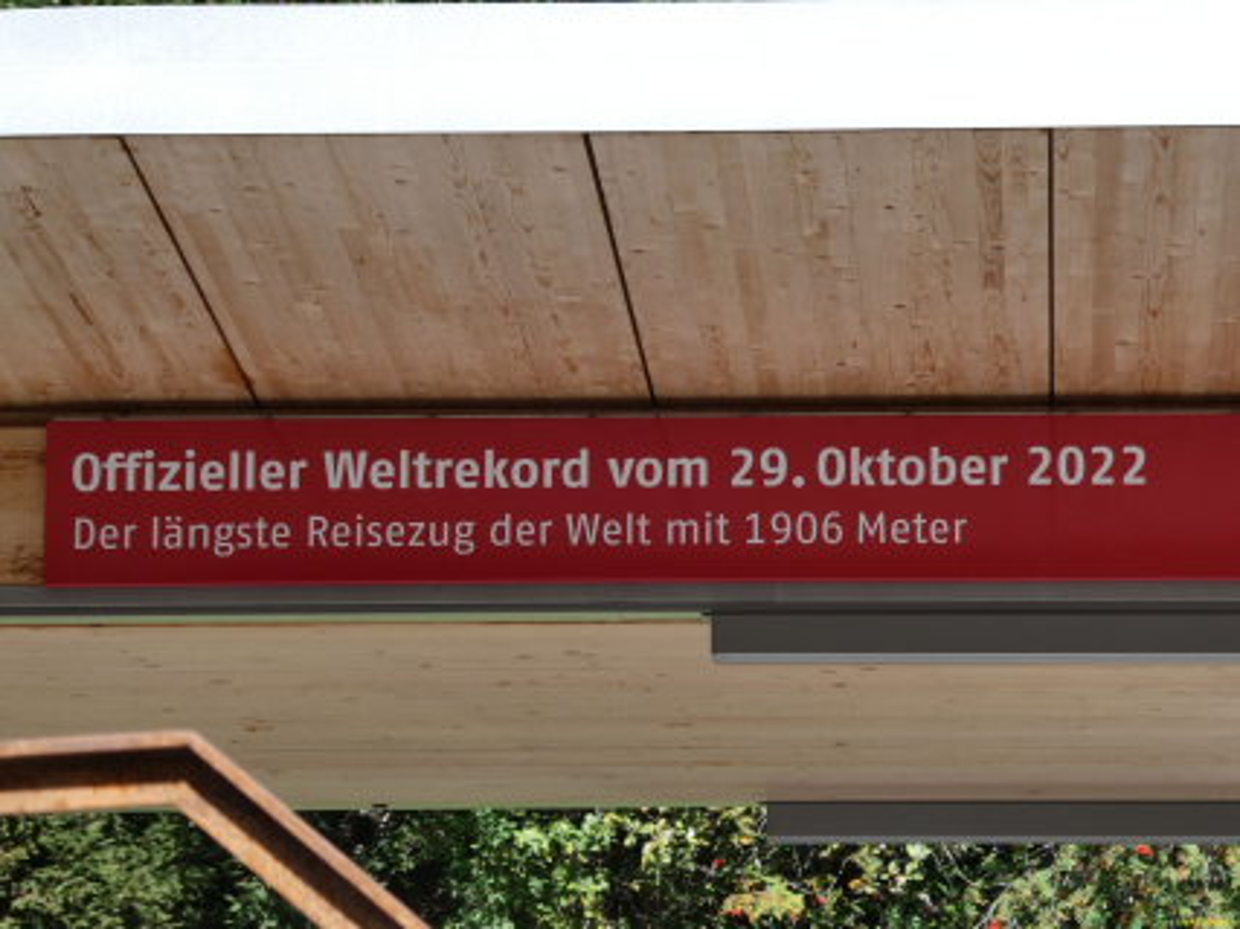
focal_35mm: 200
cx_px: 620
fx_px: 7162
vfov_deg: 7.4
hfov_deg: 9.9
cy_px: 464
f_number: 5.6
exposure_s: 1/200
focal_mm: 35.8
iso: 80
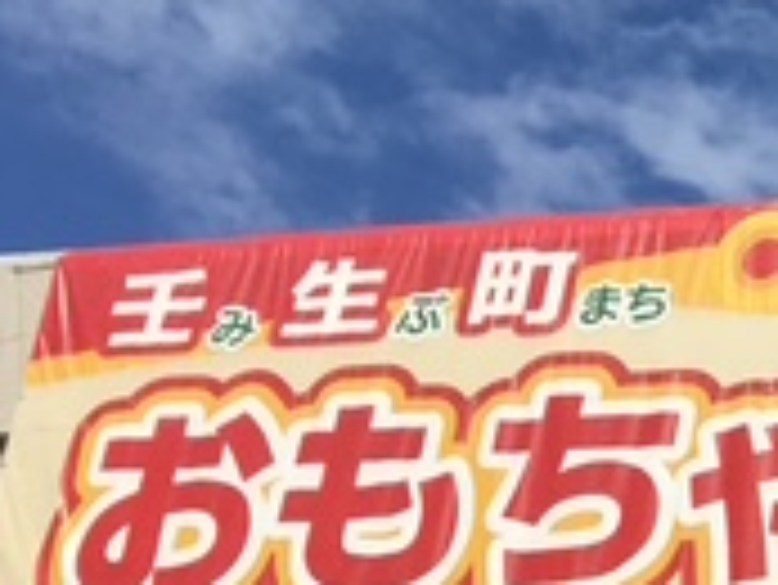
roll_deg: -3.1
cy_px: 936
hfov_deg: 15.6
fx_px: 2407
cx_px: 1430
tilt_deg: +18.3
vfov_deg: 12.9
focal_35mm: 107
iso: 25
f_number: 2.2
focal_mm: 4.15
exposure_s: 1/2331
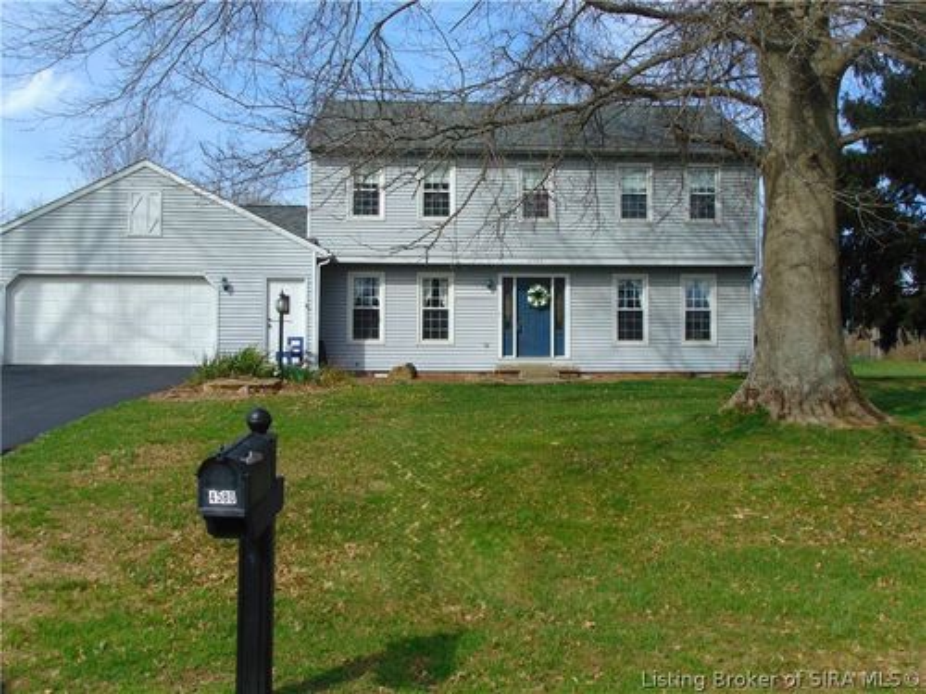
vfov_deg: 40.7
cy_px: 347
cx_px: 463
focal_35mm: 35
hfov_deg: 52.6
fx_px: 936
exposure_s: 1/200
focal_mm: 6.3
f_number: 8.3
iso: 80
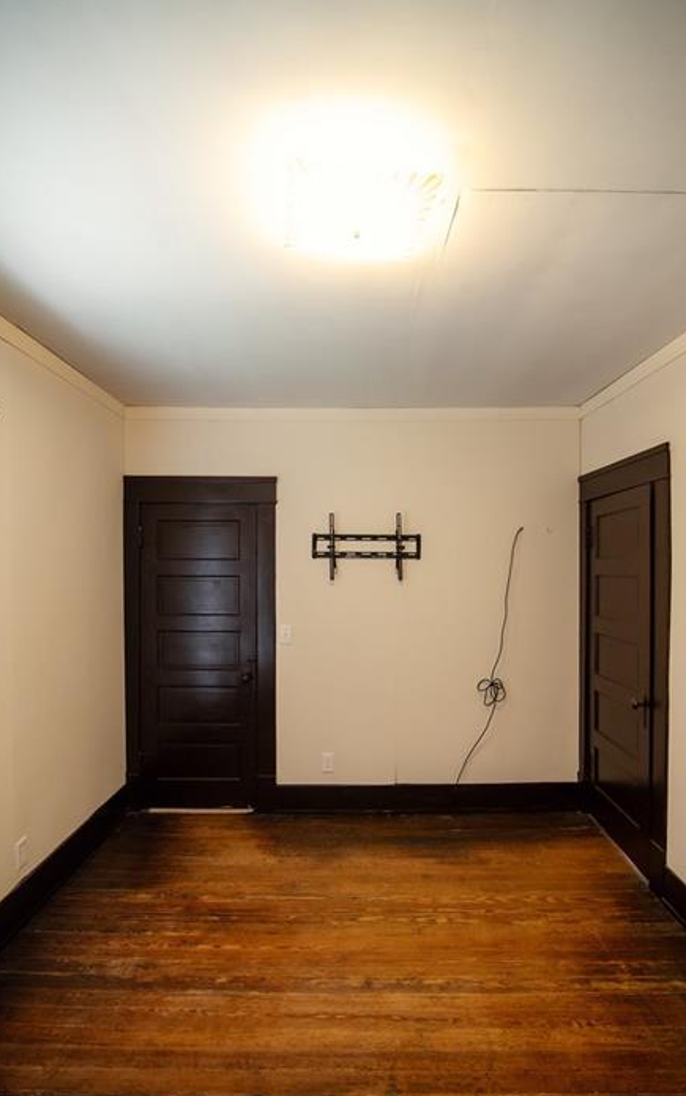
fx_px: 538
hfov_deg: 65.0
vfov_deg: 91.0
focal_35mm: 18
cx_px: 359
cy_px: 574
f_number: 3.2
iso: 2000
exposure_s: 1/160
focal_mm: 16
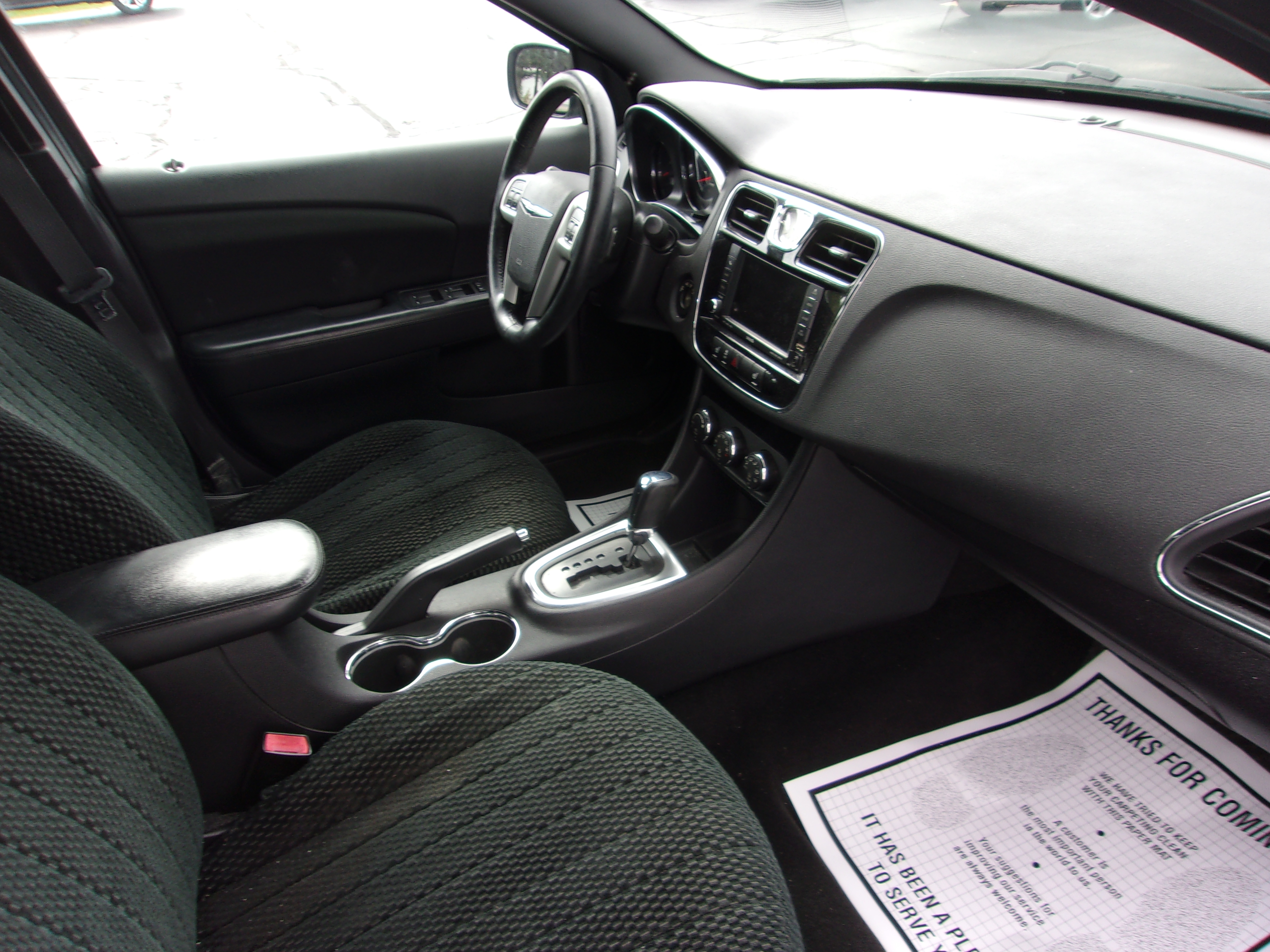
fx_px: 991
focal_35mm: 27
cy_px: 476
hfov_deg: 65.3
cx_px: 635
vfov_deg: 51.4
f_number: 3
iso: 80
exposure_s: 1/80
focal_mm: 4.9
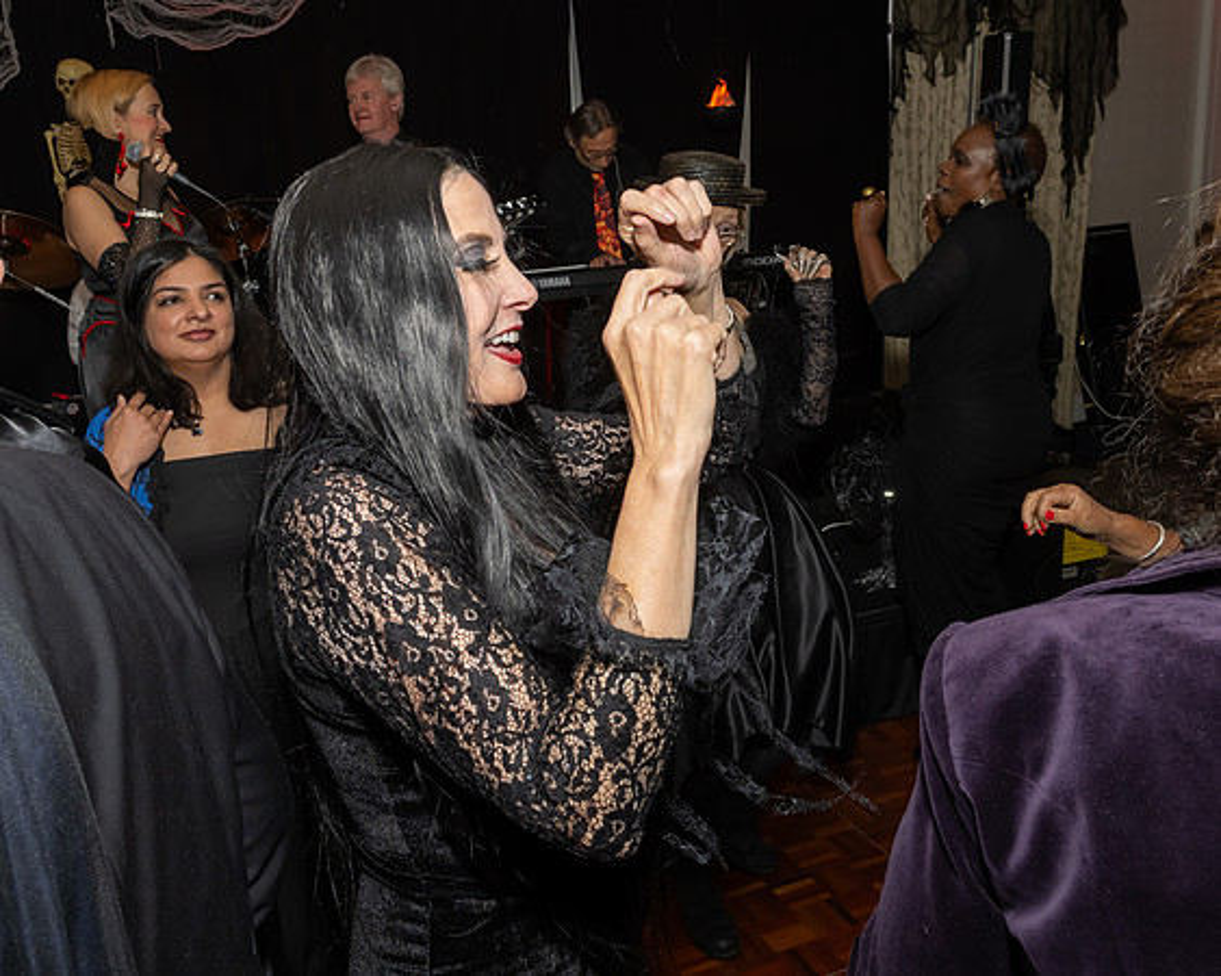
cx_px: 560
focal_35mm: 29
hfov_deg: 59.9
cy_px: 469
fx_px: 1058
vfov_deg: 49.5
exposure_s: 1/250
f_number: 7.1
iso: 640
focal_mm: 17
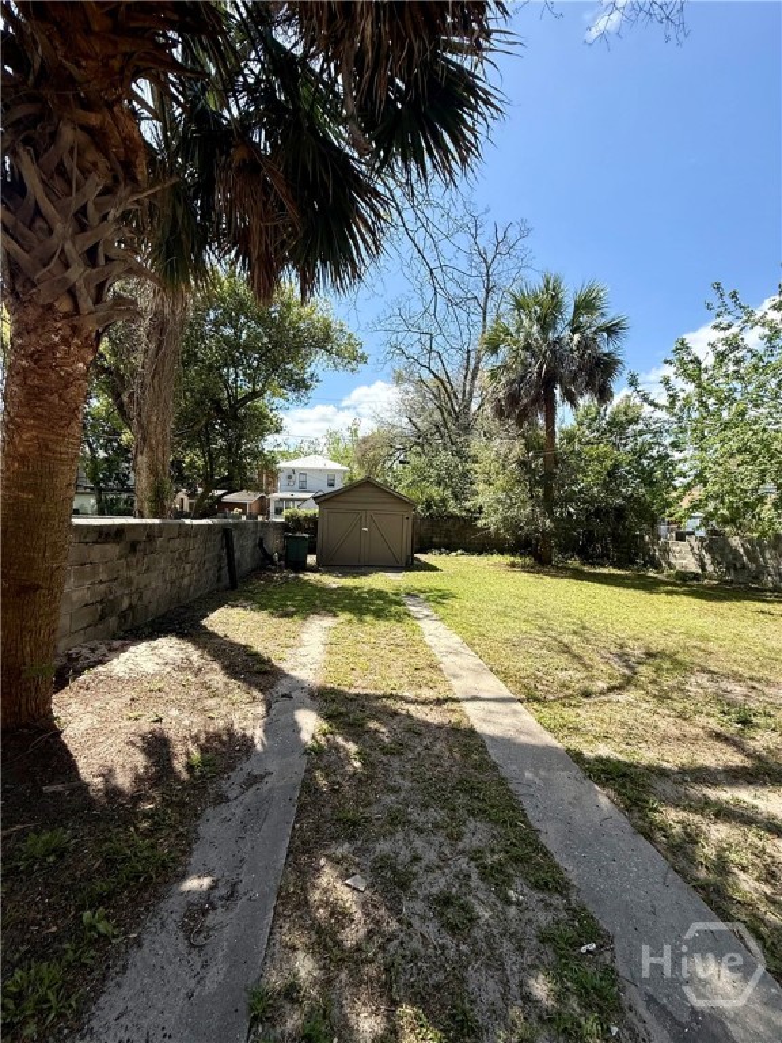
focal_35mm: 14
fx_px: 422
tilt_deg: +0.3
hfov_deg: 85.7
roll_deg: -1.4
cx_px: 391
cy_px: 522
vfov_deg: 102.1
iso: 64
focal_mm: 2.22
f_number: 2.2
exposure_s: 1/1656
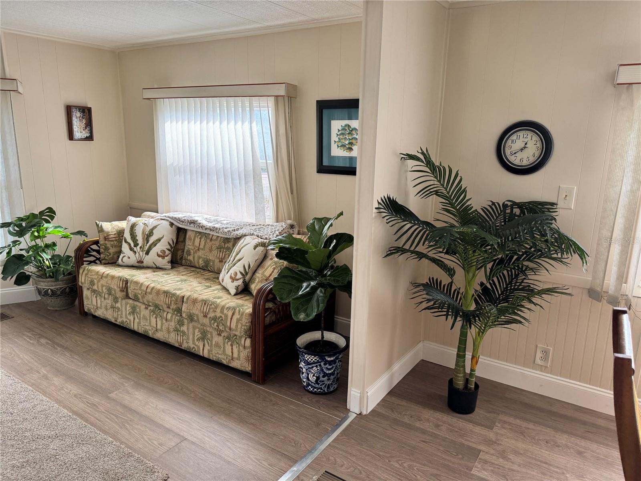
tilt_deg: -14.9
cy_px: 240
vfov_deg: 56.8
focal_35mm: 24
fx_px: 444
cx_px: 320
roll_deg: -0.3
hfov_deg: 71.6
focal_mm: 6.76
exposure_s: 1/121
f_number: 1.78
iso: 125
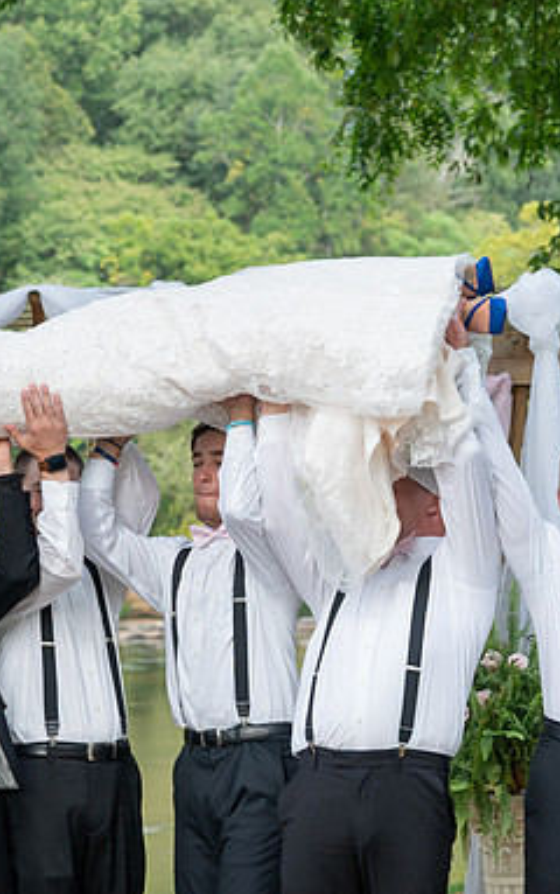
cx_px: 236
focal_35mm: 124
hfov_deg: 10.6
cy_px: 447
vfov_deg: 16.8
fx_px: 3022
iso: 640
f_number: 5.6
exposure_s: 1/200
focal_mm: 80
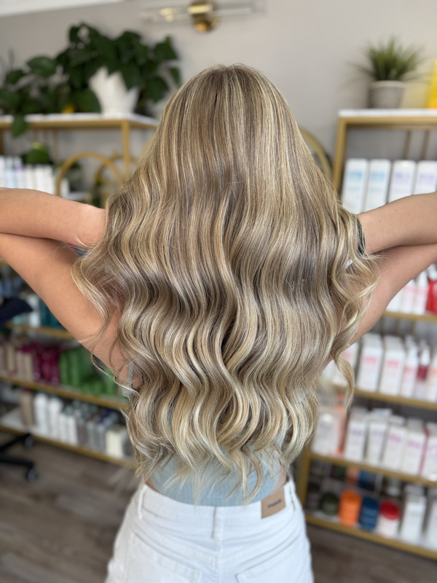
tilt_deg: -17.1
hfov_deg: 56.8
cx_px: 218
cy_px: 292
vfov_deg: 71.6
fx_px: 404
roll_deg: -1.1
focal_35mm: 24
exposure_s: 1/120
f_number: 1.78
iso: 80
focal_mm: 6.76
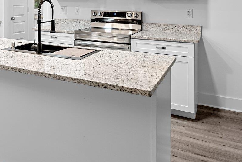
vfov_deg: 30.5
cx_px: 41
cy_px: 3
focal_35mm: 41
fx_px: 276
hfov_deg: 44.6
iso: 250
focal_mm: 16
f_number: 9
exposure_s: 1/4
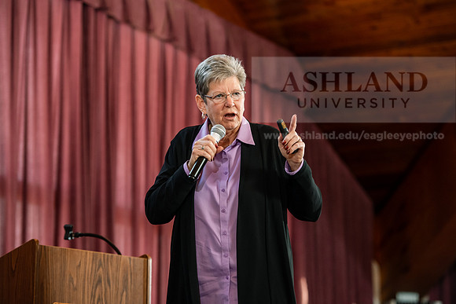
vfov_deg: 11.4
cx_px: 228
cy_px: 152
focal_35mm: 120
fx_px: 1520
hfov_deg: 17.1
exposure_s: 1/200
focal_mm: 120
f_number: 3.5
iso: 1600
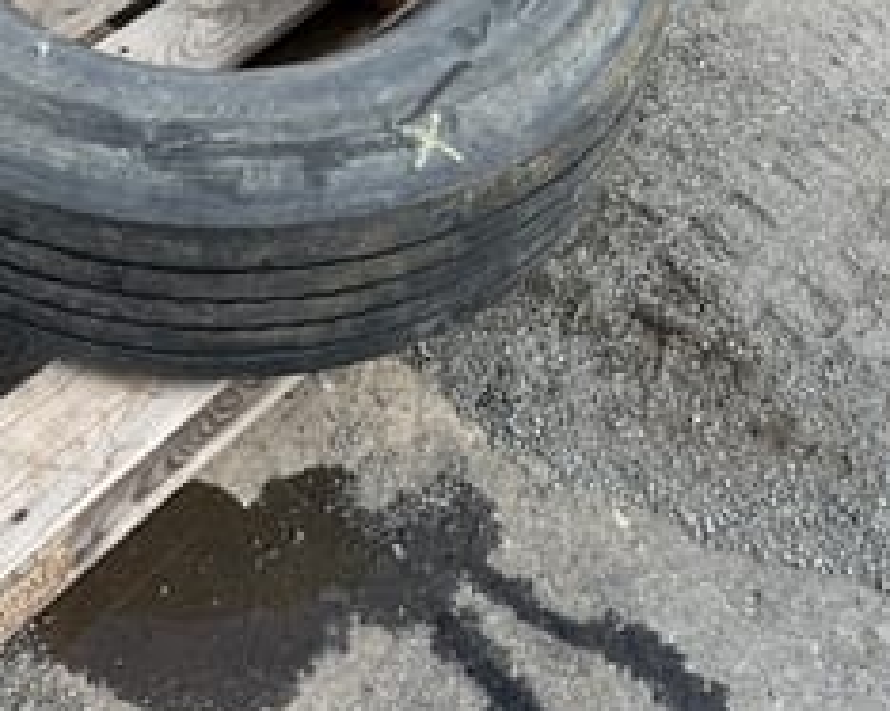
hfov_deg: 36.2
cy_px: 192
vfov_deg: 29.8
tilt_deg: -48.0
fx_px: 1316
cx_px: 190
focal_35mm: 50
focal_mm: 6.76
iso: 80
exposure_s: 1/1901
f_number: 1.78
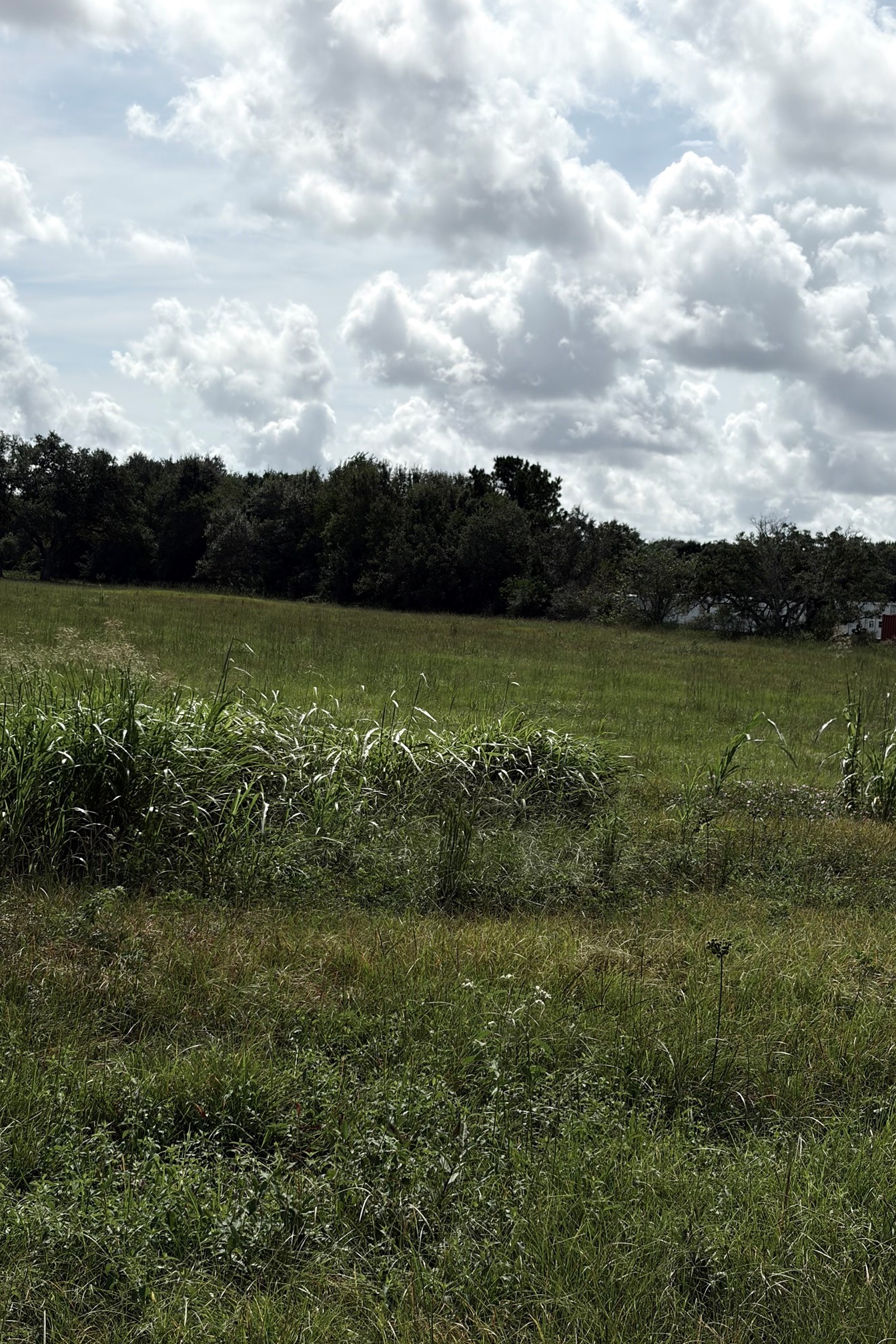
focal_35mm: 55
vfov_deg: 36.2
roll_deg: -4.7
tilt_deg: -2.8
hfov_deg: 24.6
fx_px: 2053
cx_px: 420
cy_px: 681
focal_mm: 5.96
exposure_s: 1/7813
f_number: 1.6
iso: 40
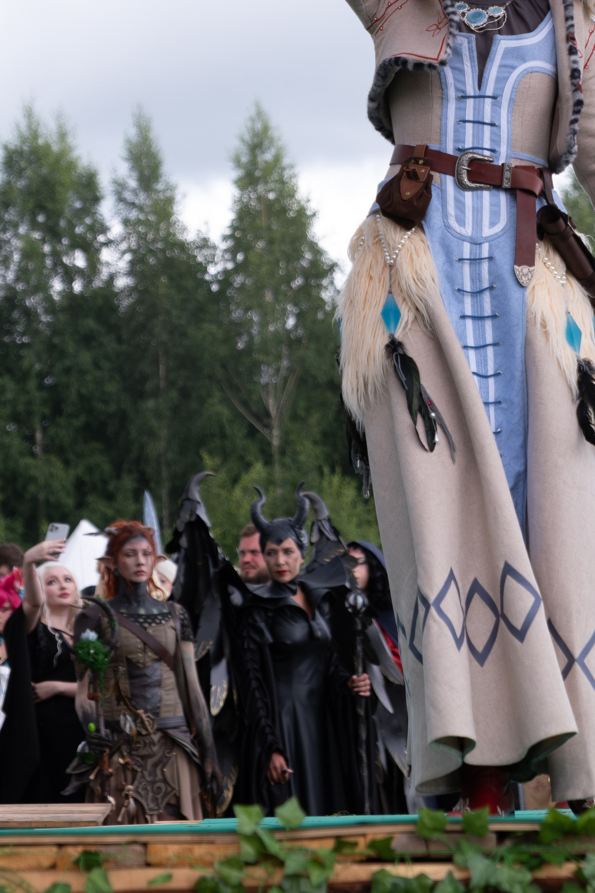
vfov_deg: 14.5
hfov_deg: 9.8
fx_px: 3471
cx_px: 447
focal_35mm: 140
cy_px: 138
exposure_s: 1/1600
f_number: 3.6
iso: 500
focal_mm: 50
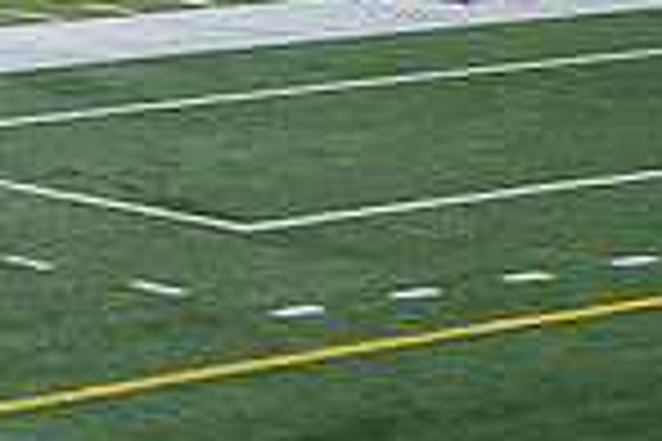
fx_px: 4505
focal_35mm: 245
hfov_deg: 8.2
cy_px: -333
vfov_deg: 5.5
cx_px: -387
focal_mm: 62
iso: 2000
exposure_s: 1/200
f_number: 4
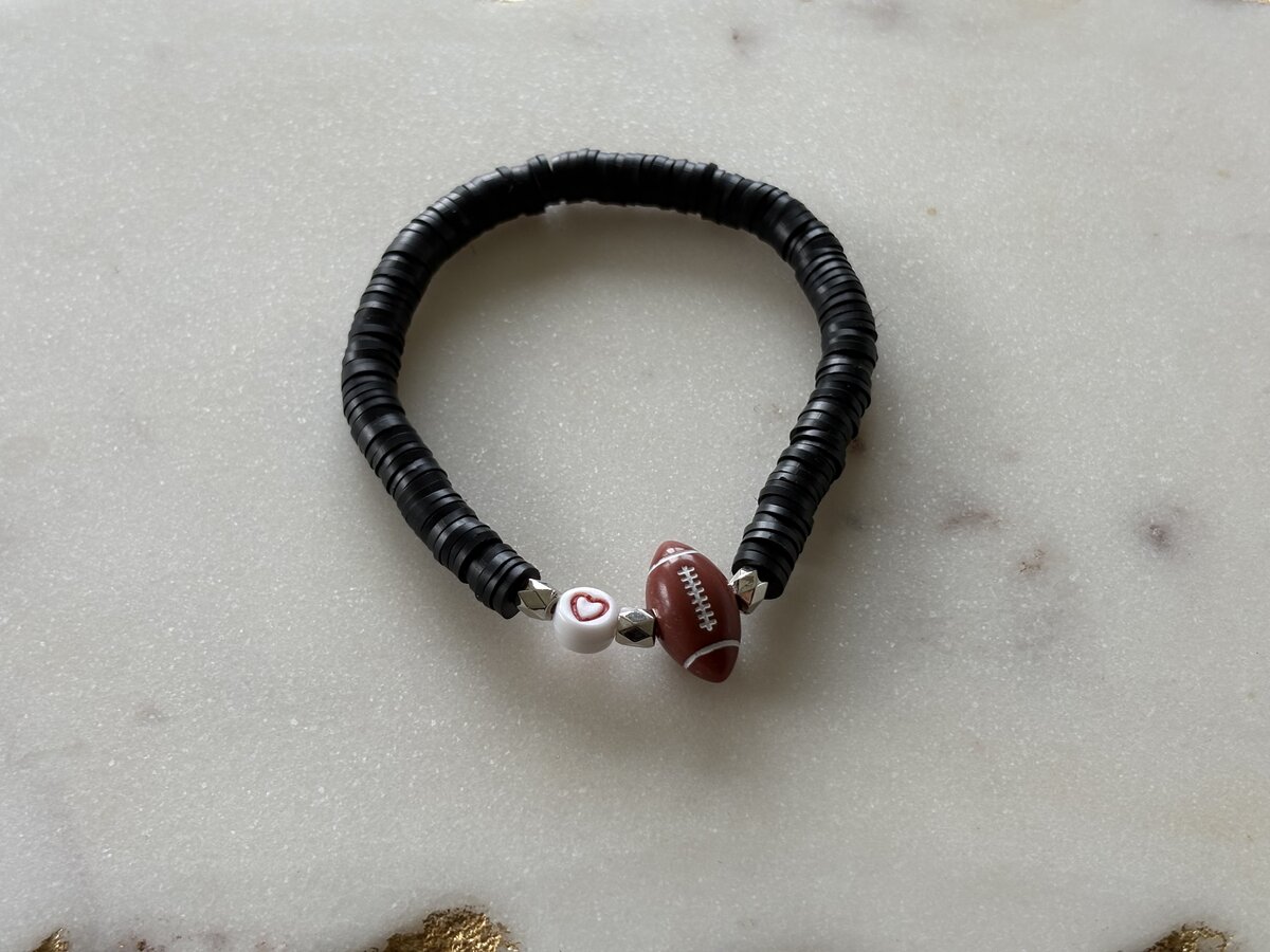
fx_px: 1908
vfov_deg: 28.0
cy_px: 476
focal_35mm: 52
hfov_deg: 36.8
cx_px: 635
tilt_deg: -57.5
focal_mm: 5.96
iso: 40
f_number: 1.6
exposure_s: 1/121
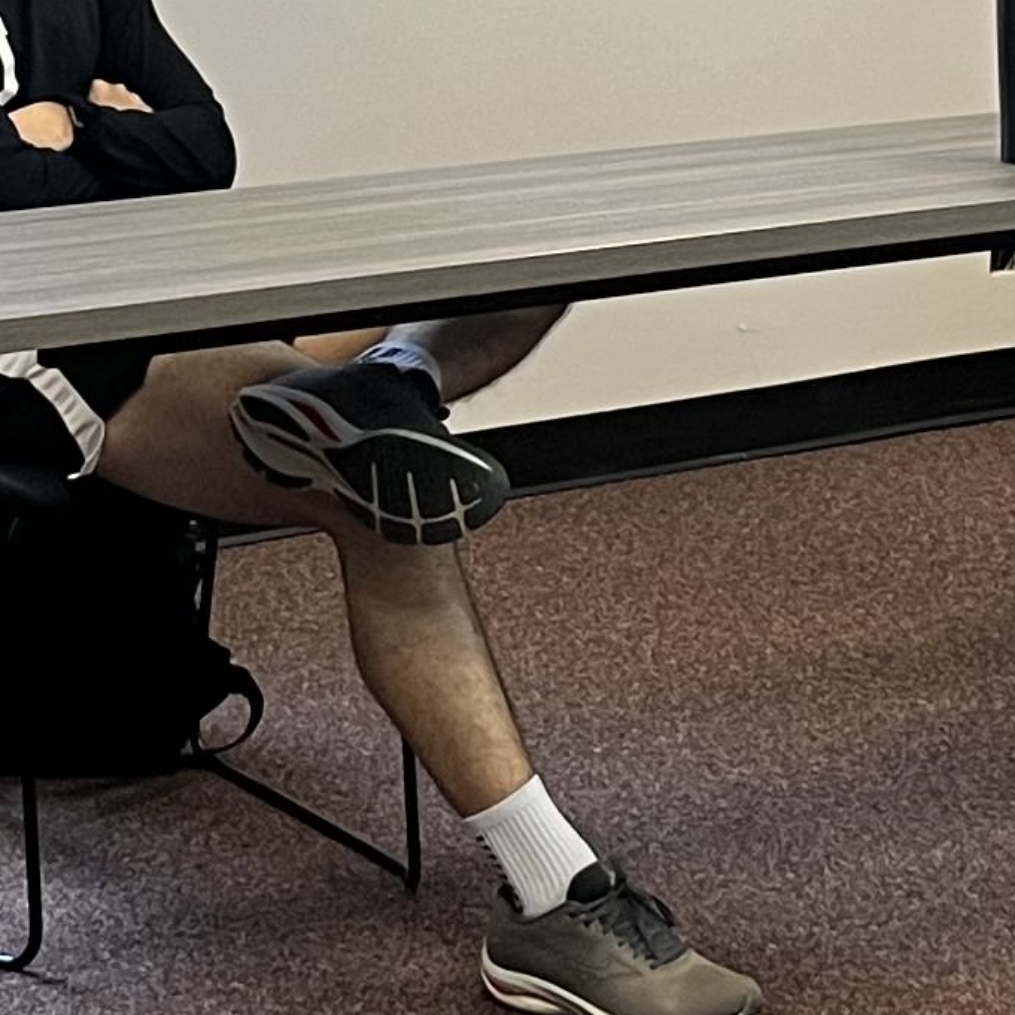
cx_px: 557
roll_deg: -1.0
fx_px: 4512
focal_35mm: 136
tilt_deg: -5.5
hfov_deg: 12.8
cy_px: -185
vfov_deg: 12.5
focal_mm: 5.1
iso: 100
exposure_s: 1/60
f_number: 1.6
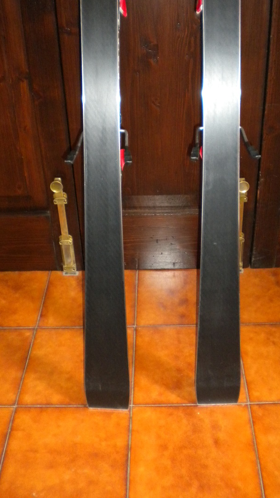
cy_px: 247
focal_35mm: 39
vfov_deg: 51.6
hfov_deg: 30.4
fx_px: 515
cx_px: 158
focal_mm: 6.3
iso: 400
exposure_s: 1/30
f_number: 3.1
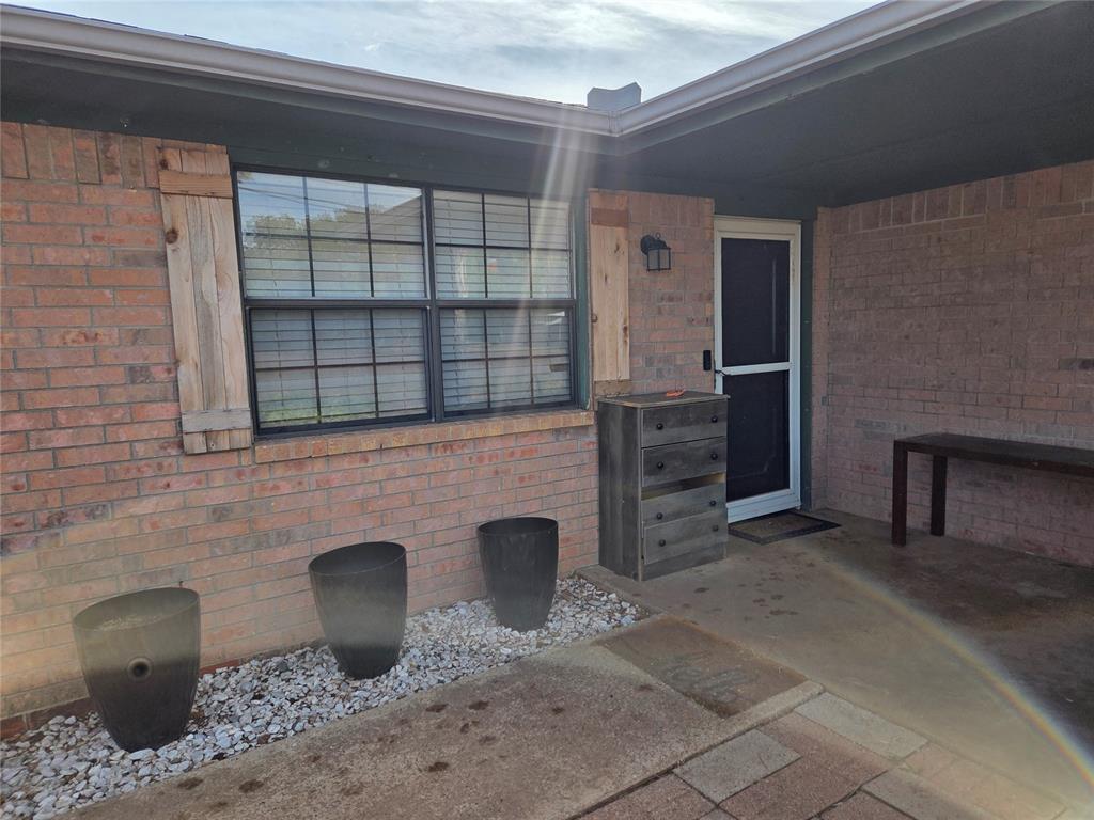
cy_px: 410
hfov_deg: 73.9
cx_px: 547
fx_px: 727
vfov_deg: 58.9
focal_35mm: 23
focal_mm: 5.4
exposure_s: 1/4460
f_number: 1.8
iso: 80
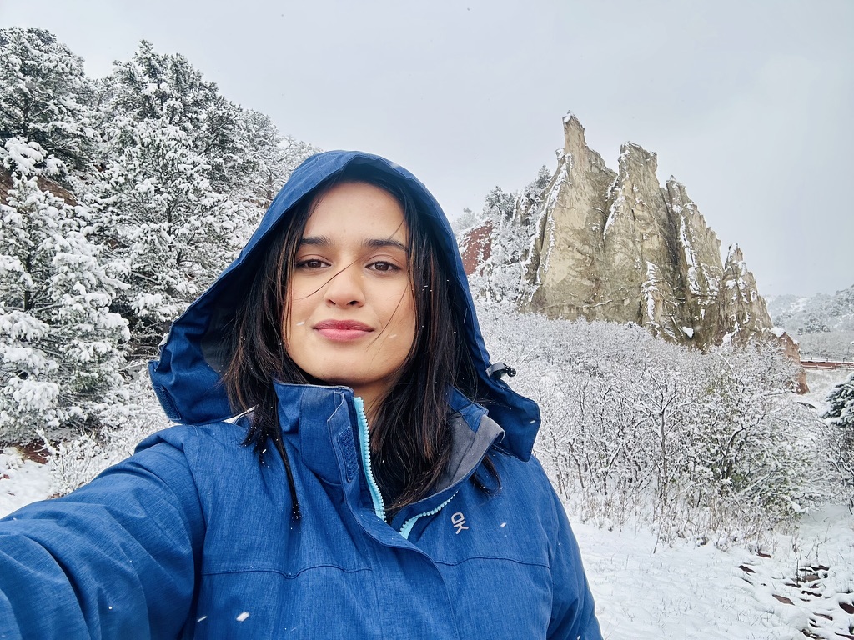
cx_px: 427
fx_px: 567
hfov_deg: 73.9
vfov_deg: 58.9
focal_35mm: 23
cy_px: 320
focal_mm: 2.69
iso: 25
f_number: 1.9
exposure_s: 1/730
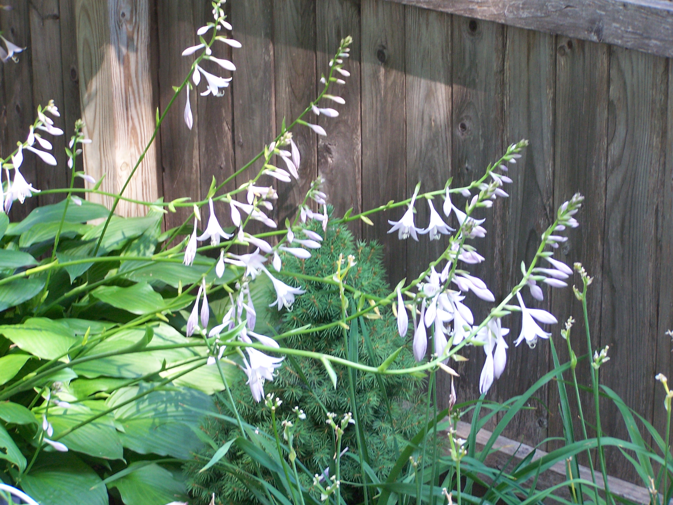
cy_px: 252
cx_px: 336
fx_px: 2041
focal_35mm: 105
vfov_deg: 14.1
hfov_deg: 18.7
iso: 140
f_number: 3.2
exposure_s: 1/40
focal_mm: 17.5
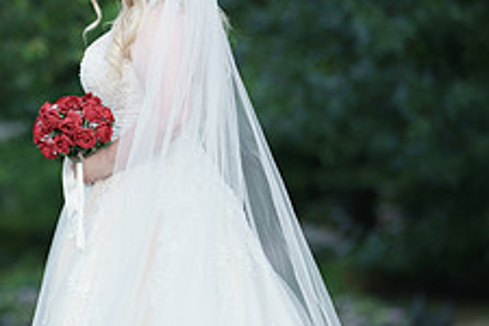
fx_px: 4075
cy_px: 126
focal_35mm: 300
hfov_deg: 6.9
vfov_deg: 4.6
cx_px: 170
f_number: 2.8
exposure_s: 1/200
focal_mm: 150
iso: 250
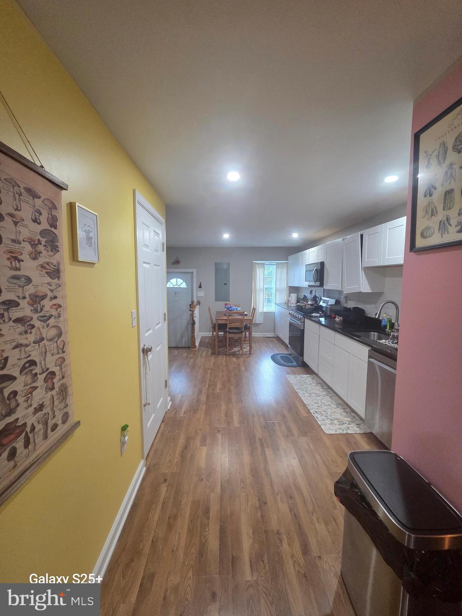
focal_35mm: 13
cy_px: 308
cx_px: 231
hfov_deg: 89.9
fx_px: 231
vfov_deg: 106.2
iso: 400
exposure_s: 1/60
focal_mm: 2.2
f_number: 2.2
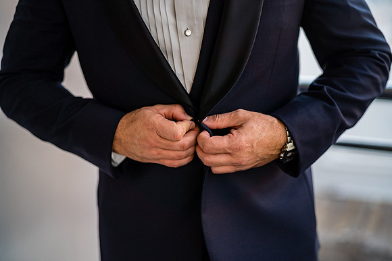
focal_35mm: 50
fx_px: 545
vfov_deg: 27.0
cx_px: 196
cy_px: 130
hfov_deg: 39.6
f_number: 1.4
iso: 400
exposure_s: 1/400
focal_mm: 50
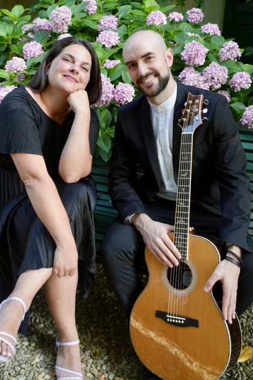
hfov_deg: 32.6
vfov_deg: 47.3
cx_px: 111
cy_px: 166
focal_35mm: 41
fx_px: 432
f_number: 4.5
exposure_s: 1/160
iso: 500
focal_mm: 24
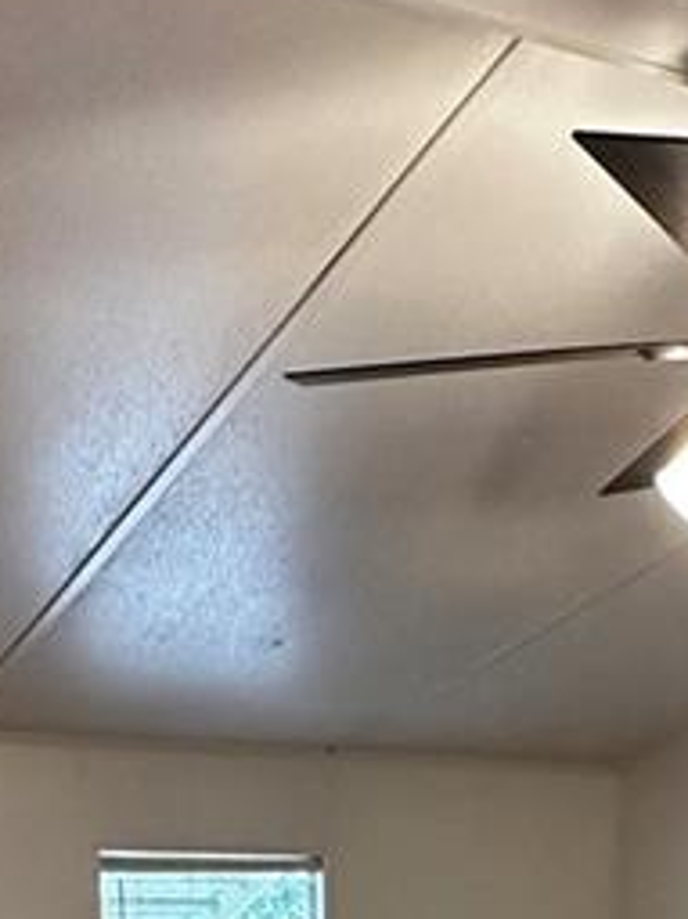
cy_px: 1481
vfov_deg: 22.4
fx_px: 1750
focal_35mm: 66
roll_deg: -0.8
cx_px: 443
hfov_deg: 22.2
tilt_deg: -17.3
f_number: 2.2
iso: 400
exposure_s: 1/60
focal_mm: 2.22
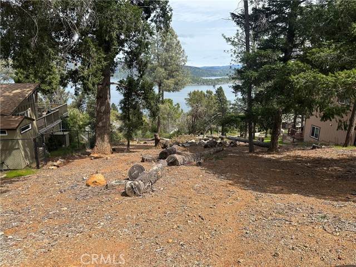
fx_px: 247
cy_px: 134
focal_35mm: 24
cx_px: 178
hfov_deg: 71.6
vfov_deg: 56.8
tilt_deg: -13.5
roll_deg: -0.8
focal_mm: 6.86
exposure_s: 1/2660
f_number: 1.78
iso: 80
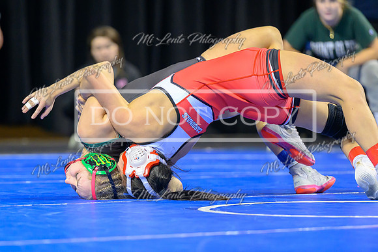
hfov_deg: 7.6
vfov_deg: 5.1
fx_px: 2846
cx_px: 148
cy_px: 174
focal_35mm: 271
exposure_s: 1/800
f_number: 2.8
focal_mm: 190
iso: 3200
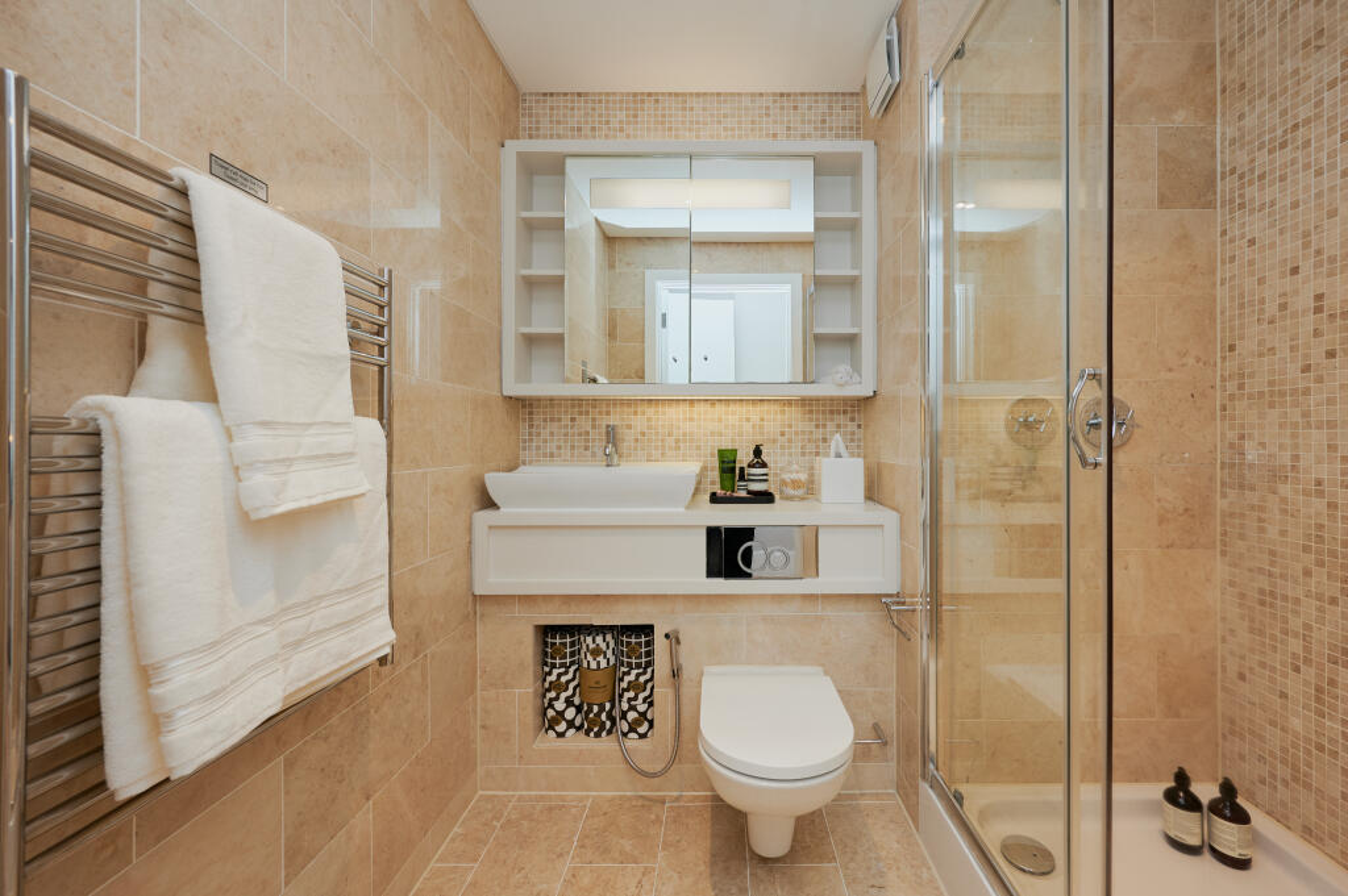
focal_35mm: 14
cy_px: 448
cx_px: 674
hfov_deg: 104.3
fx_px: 524
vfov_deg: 81.1
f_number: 8
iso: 200
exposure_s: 1/13
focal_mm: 14
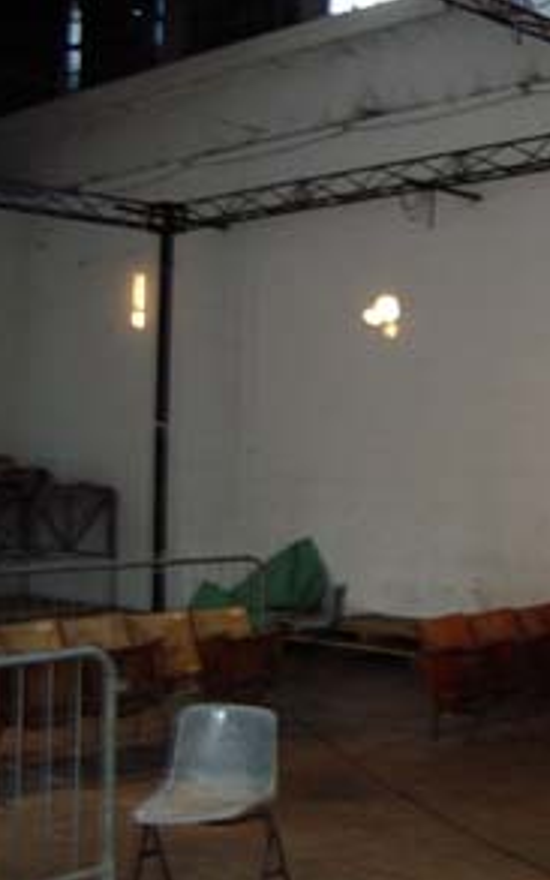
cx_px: 535
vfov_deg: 36.9
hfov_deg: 22.7
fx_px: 1320
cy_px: 448
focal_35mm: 55
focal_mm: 5.8
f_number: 2.6
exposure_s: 1/4
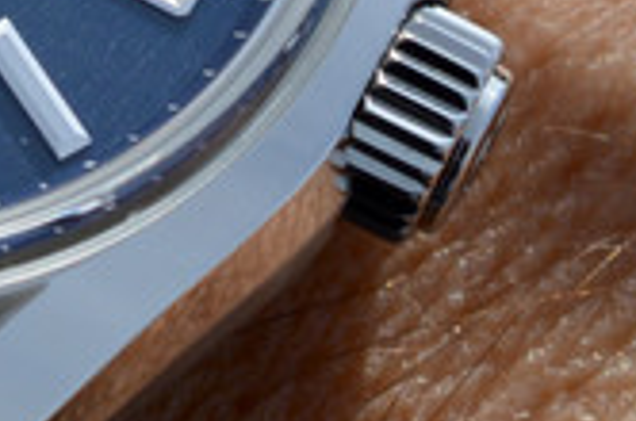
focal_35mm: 435
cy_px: -237
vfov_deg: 3.1
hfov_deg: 4.6
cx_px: -1232
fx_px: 7670
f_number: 9
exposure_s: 1/320
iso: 100
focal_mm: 40
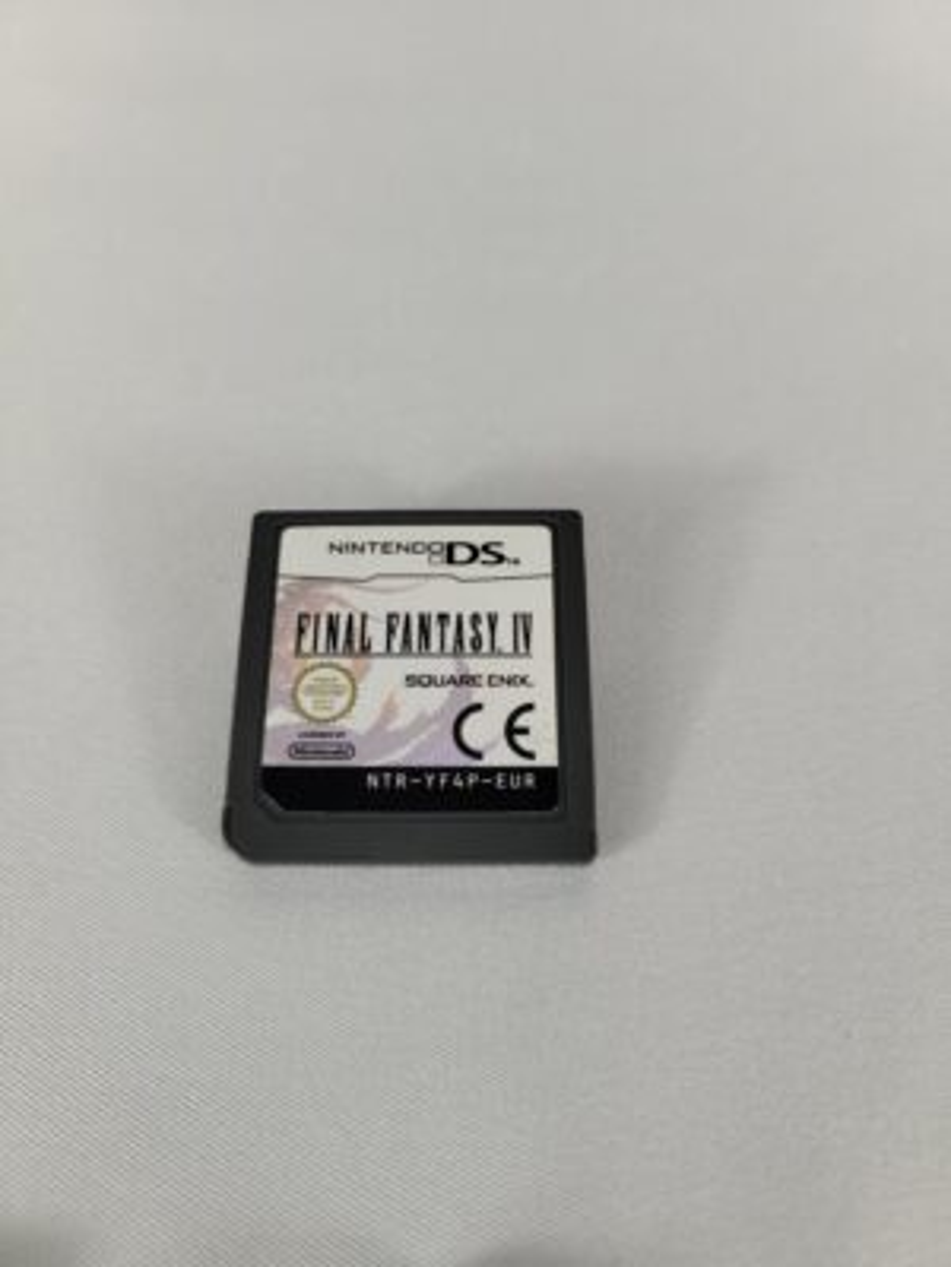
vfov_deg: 67.3
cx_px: 476
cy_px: 634
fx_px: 952
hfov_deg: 53.1
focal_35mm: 26
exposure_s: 1/144
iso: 40
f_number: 1.8
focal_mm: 5.4
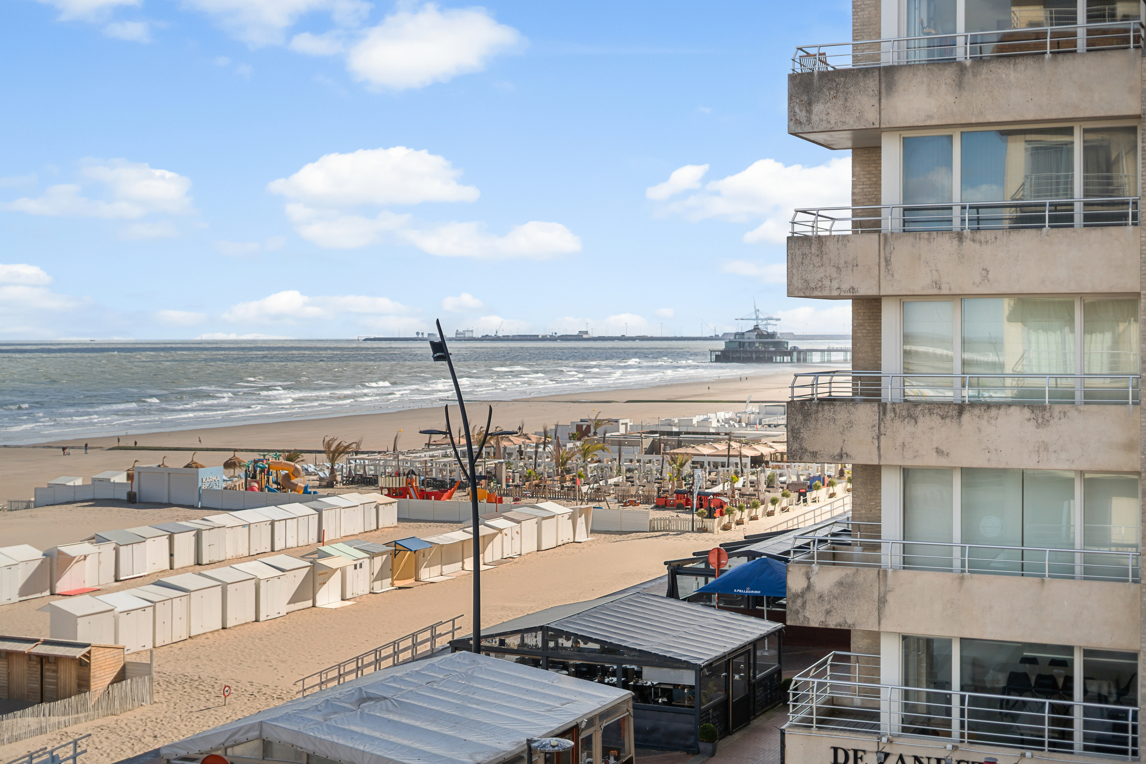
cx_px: 573
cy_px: 382
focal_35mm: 50
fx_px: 1592
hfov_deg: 39.6
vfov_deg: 27.0
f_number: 1.8
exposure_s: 1/8000
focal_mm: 50
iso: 100
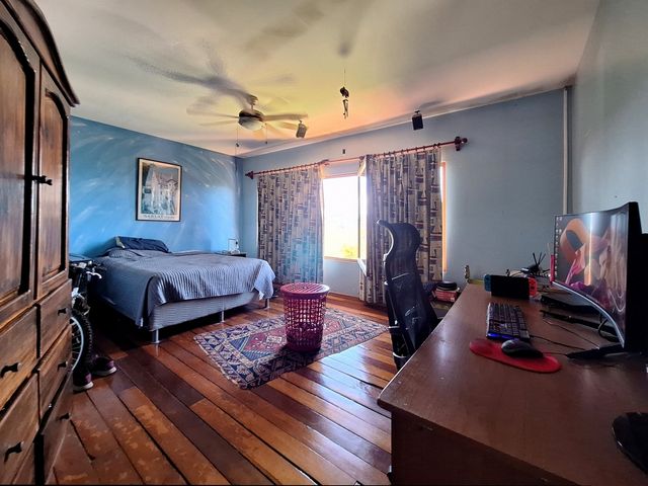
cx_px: 324
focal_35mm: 13
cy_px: 243
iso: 100
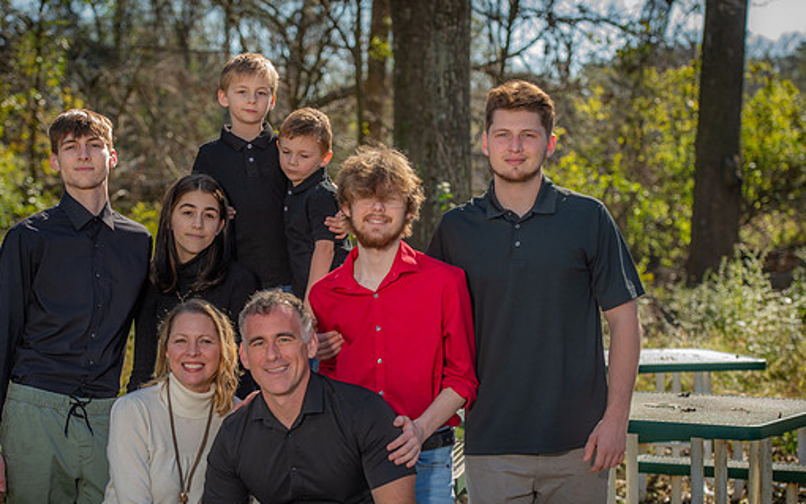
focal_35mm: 95
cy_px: 289
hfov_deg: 21.8
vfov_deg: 13.8
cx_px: 362
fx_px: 2087
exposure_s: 1/250
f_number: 4
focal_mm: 82
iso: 50
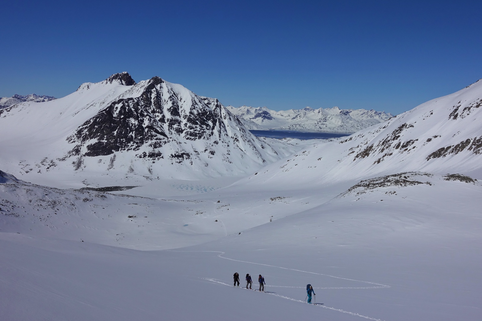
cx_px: 241
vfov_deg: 44.9
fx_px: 388
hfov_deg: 63.7
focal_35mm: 29
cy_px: 160
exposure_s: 1/400
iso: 125
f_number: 5.6
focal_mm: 10.7
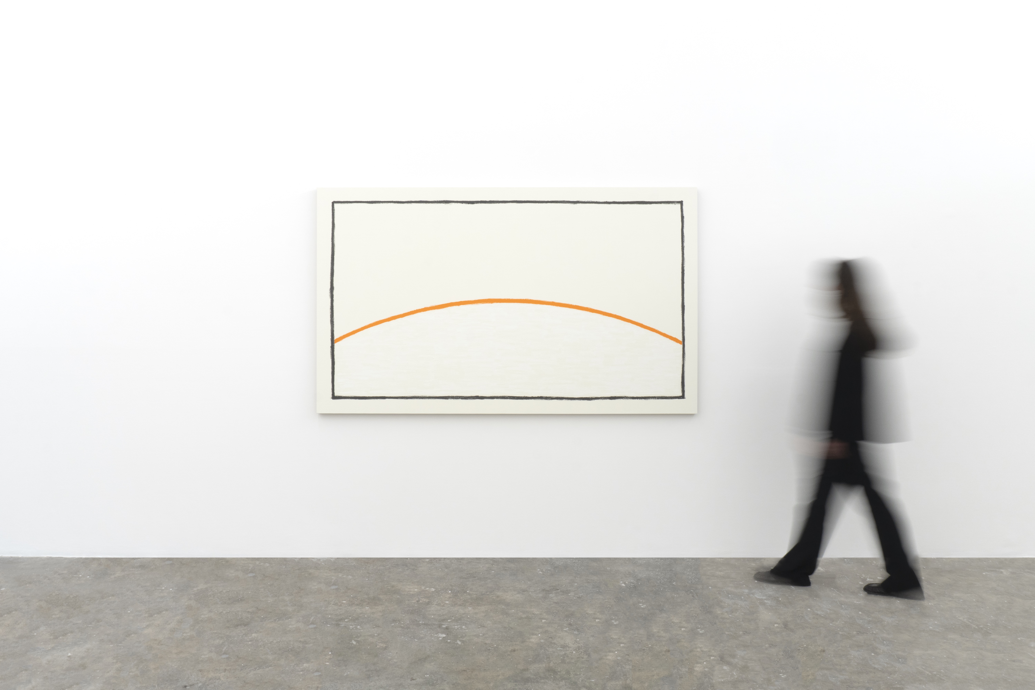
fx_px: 733
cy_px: 345
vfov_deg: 50.4
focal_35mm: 26
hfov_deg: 70.4
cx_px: 518
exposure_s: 1/2.5
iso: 250
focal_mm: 17
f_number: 18
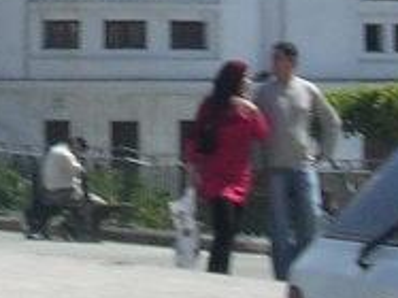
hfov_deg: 7.3
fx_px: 3079
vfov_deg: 5.4
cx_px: -117
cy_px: -372
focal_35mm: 268
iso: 100
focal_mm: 7.5
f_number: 6.2
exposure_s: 1/134
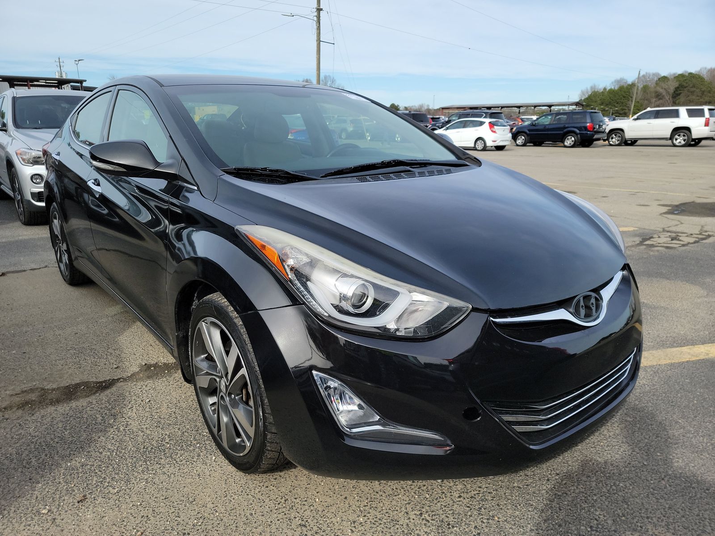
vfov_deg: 56.8
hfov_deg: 71.6
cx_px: 358
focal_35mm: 24
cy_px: 268
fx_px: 496
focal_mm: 6.7
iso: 50
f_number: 1.8
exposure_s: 1/605
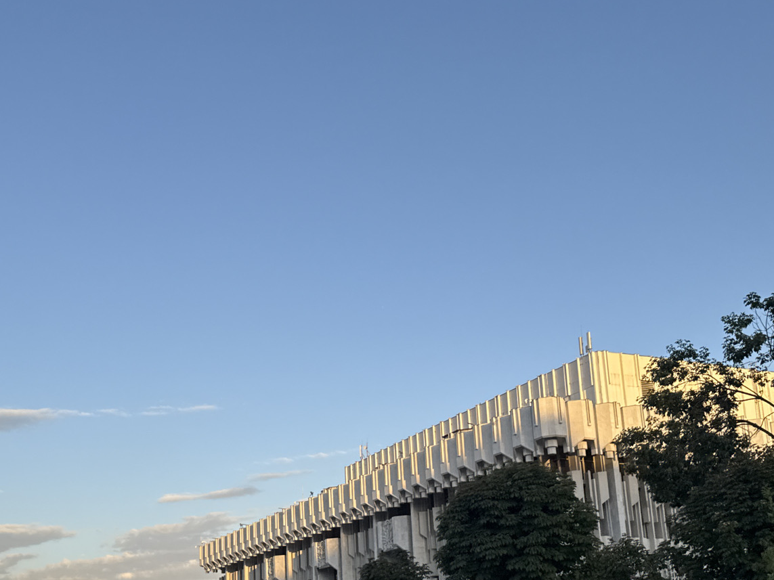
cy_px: 467
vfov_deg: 33.3
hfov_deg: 44.3
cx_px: 271
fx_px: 939
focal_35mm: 42
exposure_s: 1/1385
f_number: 1.78
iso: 80
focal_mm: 6.76
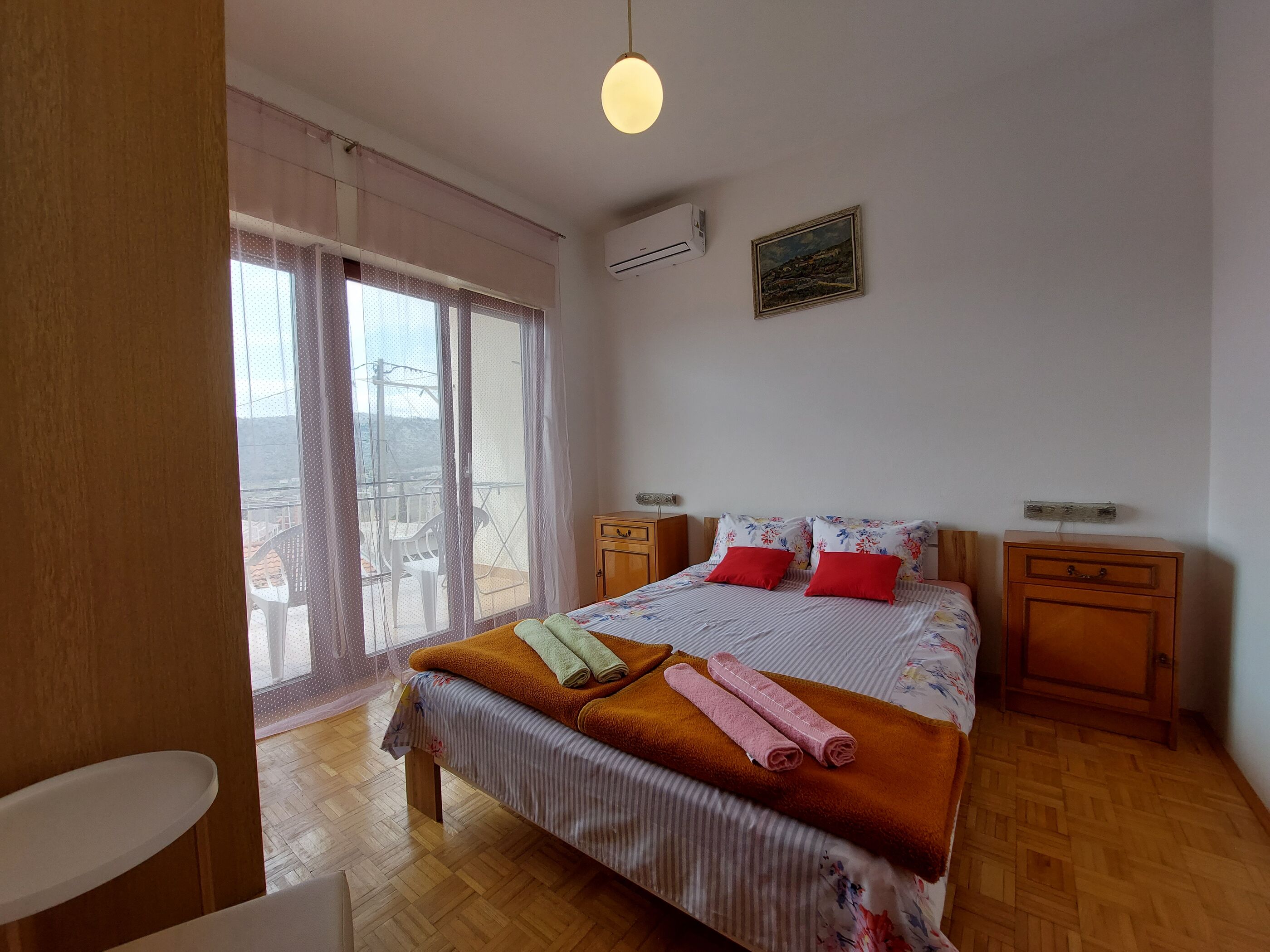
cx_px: 635
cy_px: 476
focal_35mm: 13
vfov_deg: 89.9
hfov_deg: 106.2
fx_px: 477
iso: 50
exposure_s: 1/283
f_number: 2.2
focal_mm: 1.74
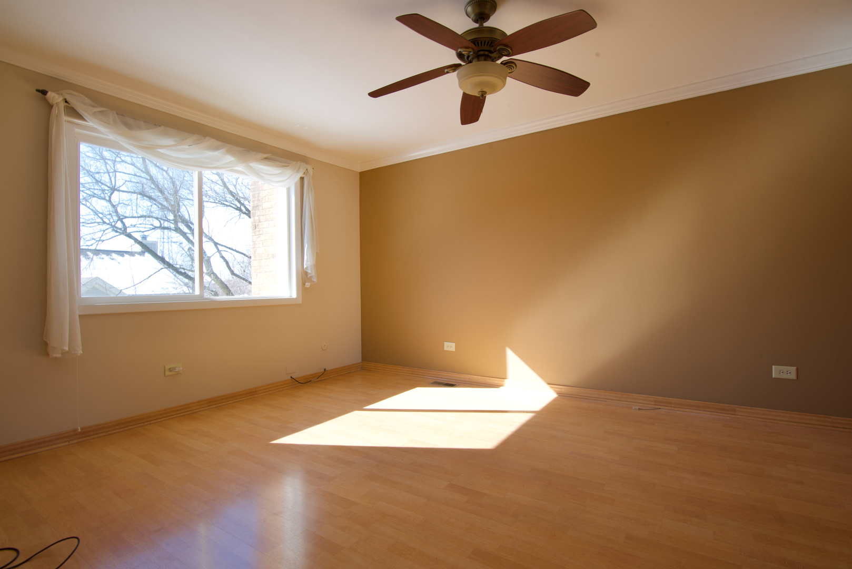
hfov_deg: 93.3
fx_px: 402
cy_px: 284
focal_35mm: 17
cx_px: 426
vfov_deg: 70.5
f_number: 16
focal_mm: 17
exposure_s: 1/10
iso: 125
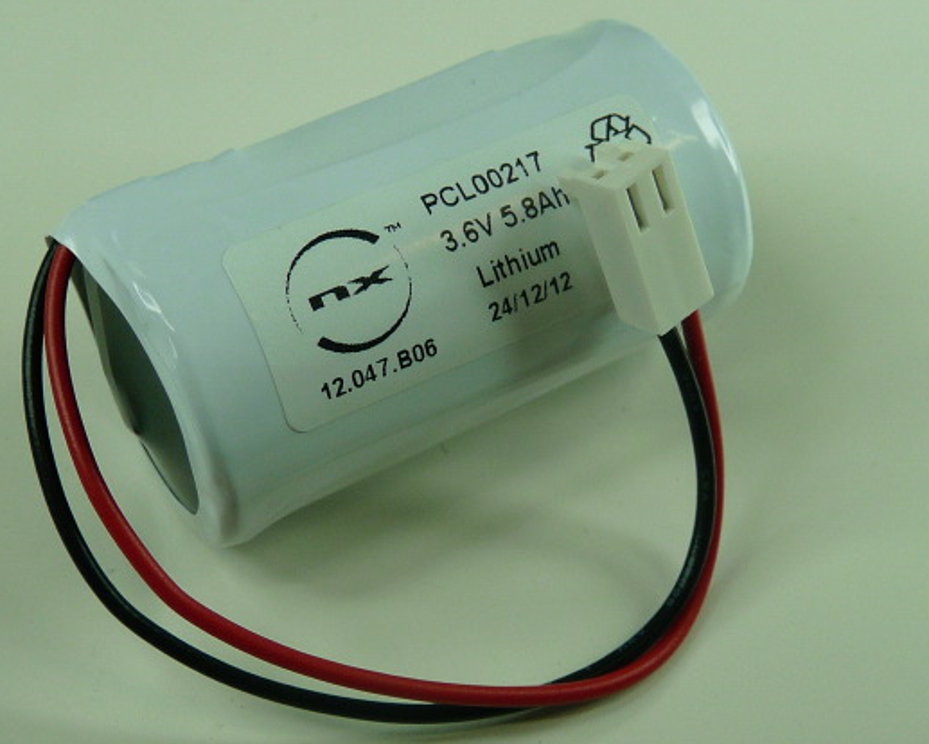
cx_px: 394
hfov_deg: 29.5
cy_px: 377
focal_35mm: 64
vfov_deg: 23.9
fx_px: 1760
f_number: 3
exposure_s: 1/100
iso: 100
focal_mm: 5.4
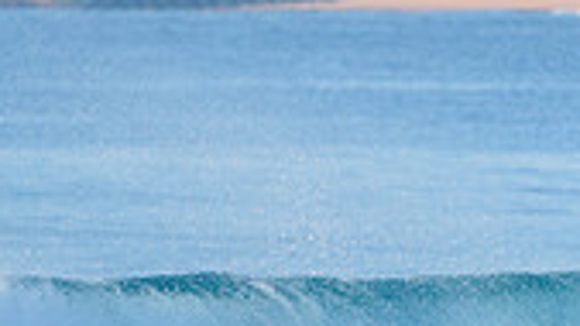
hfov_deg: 1.2
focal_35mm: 1797
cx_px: -223
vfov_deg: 0.7
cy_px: 438
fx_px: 27632
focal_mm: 500
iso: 360
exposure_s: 1/2000
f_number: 5.6
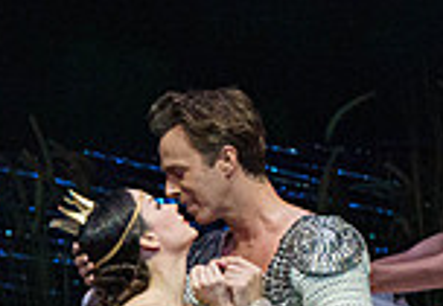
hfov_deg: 1.3
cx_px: 152
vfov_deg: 0.9
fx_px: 19698
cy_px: 403
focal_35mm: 1583
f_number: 5.6
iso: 8000
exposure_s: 1/250
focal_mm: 400
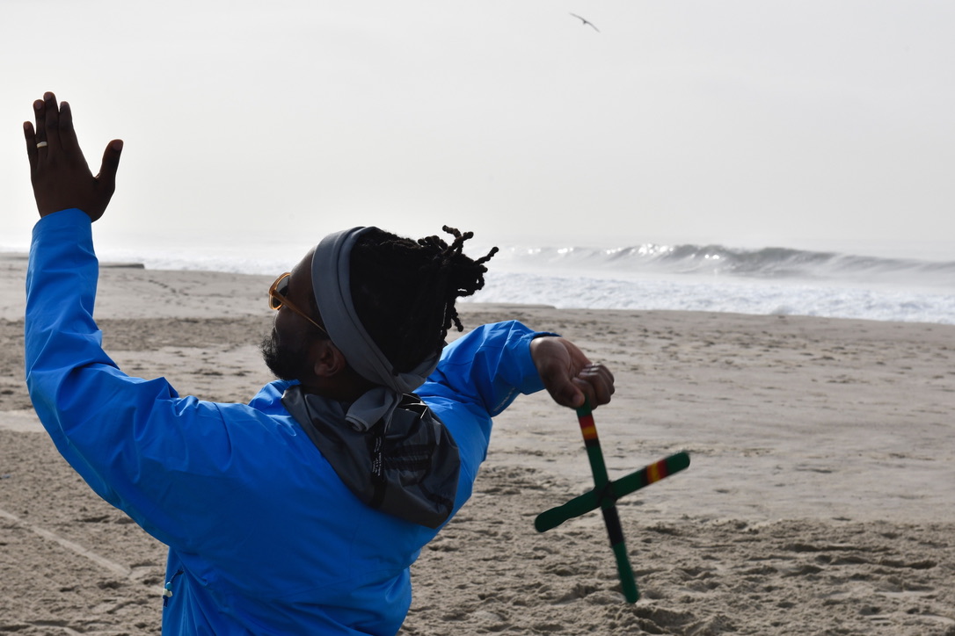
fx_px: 1963
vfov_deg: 18.4
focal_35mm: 74
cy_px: 318
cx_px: 478
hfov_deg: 27.3
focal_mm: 62
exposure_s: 1/800
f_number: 14
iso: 400
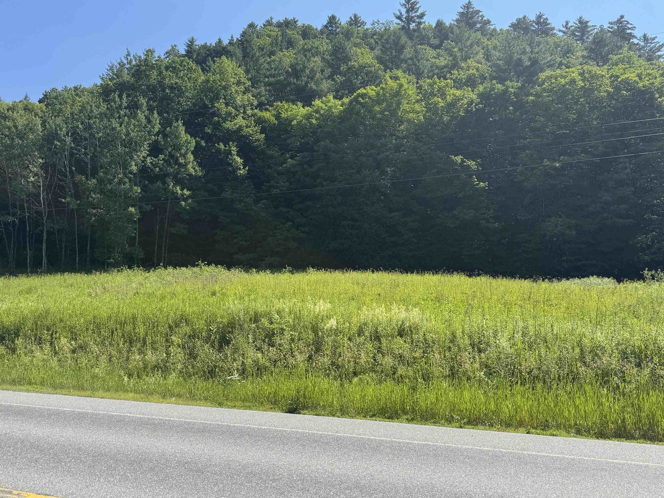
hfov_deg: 65.3
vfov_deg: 51.3
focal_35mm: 27
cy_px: 226
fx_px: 518
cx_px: 329
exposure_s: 1/2710
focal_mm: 6.76
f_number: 1.78
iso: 80
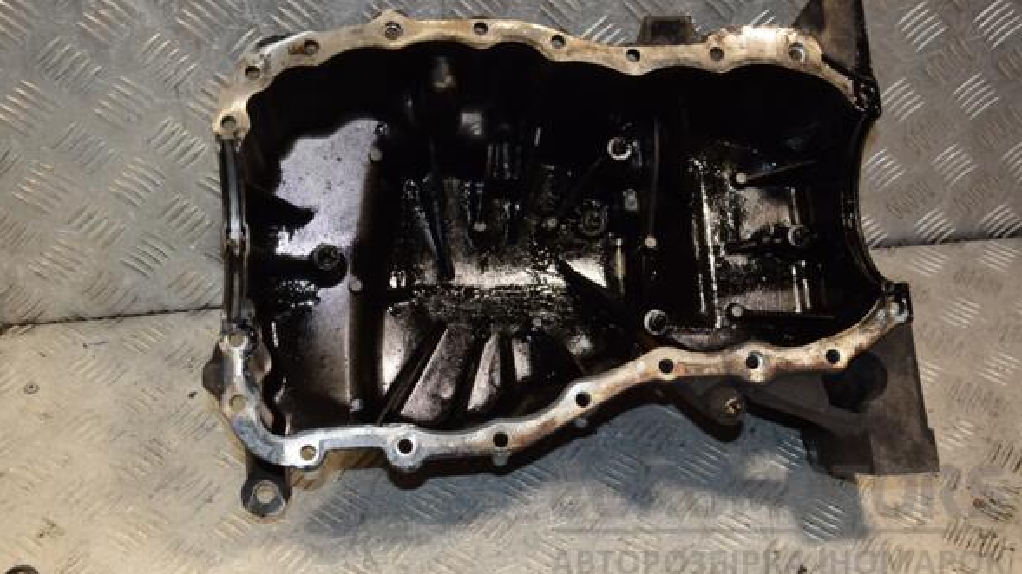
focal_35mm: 48
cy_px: 260
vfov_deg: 24.9
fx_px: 1300
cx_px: 519
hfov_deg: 42.9
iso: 800
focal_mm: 30
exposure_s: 1/200
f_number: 5.6
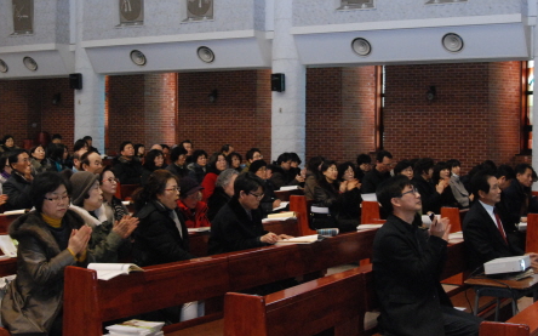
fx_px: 850
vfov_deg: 22.3
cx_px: 290
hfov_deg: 35.1
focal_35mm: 58
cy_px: 166
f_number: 4.5
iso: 1600
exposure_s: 1/30
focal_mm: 28
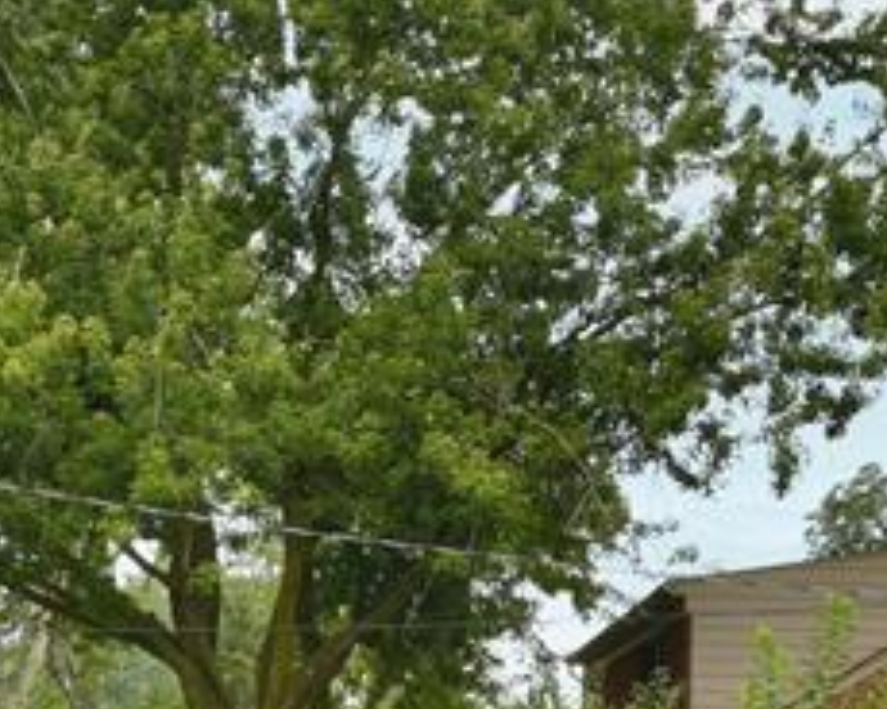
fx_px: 1864
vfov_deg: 19.7
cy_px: 942
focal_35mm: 71
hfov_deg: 26.7
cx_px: 524
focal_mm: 17
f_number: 9
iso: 125
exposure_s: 1/60
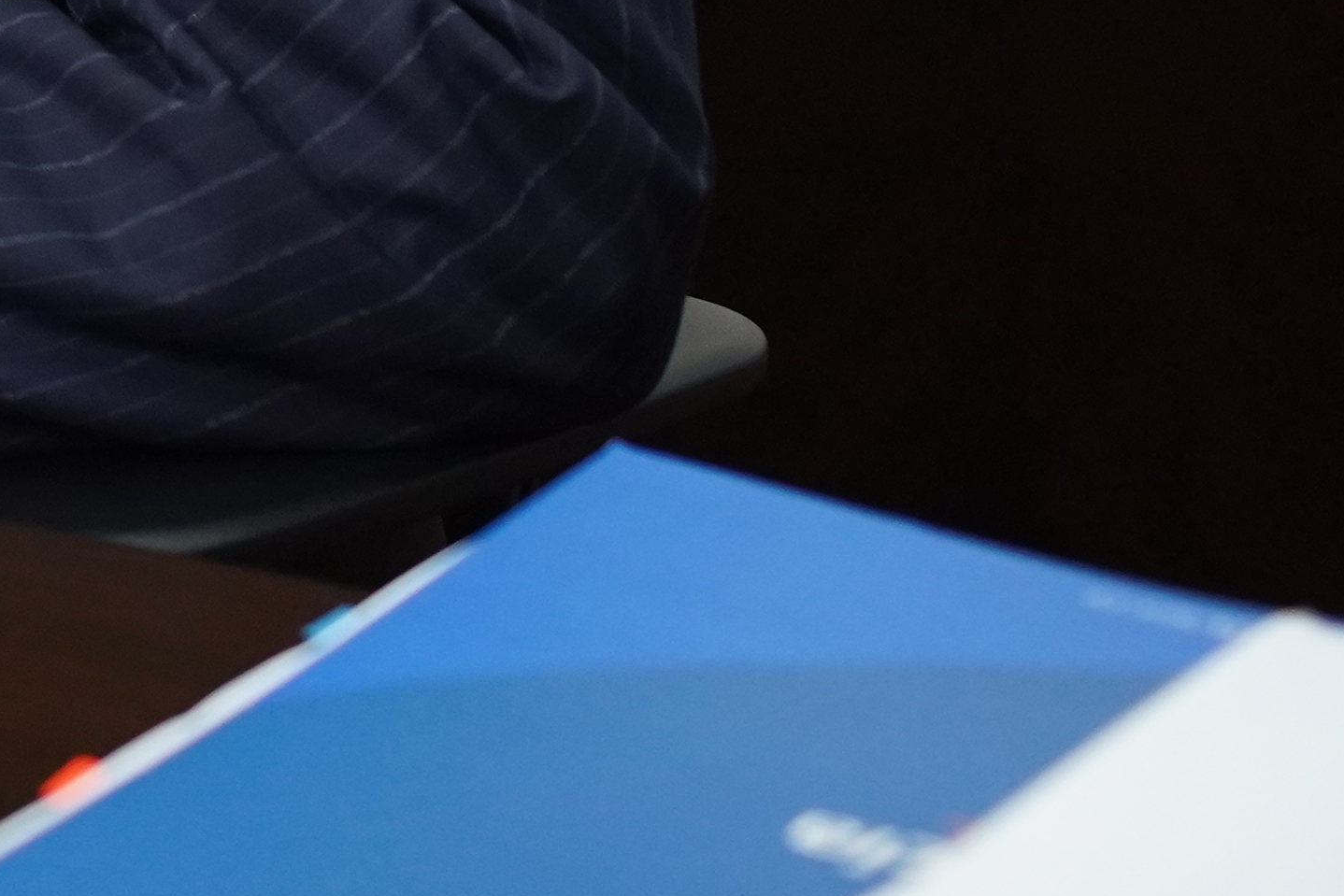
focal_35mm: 146
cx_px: -1162
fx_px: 5451
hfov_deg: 12.7
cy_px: -723
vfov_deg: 9.0
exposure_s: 1/160
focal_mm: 35
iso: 2500
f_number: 3.2
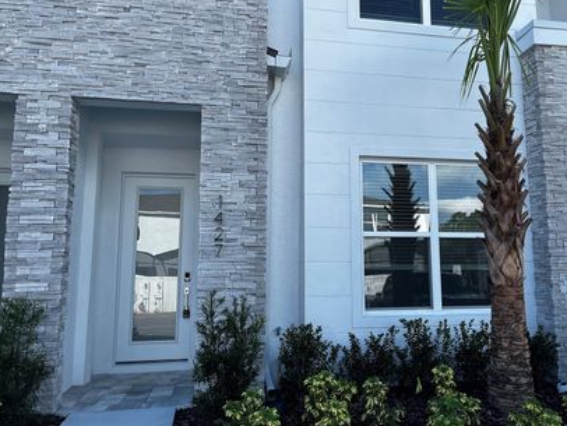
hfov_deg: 56.3
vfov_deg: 44.2
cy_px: 206
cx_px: 345
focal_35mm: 32
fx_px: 524
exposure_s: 1/1422
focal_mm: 5.1
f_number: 1.6
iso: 50
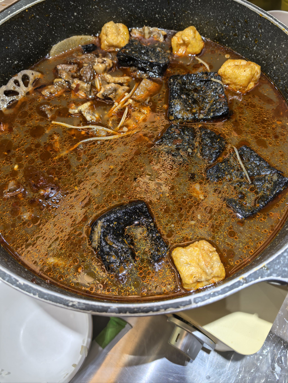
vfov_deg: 65.3
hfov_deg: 51.4
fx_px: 300
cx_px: 144
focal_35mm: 27
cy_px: 192
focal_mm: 6.98
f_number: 2
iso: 50
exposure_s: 1/179
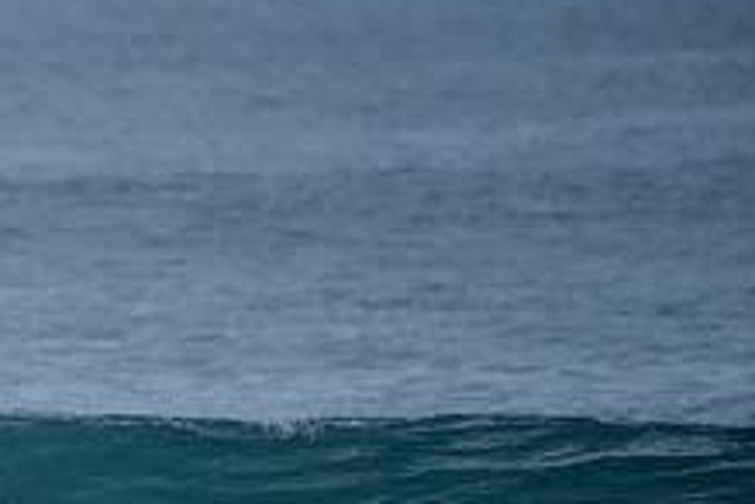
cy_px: 509
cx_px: -221
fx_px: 27786
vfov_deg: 1.0
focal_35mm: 1325
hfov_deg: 1.6
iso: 250
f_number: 5.6
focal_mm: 500
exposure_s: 1/2000
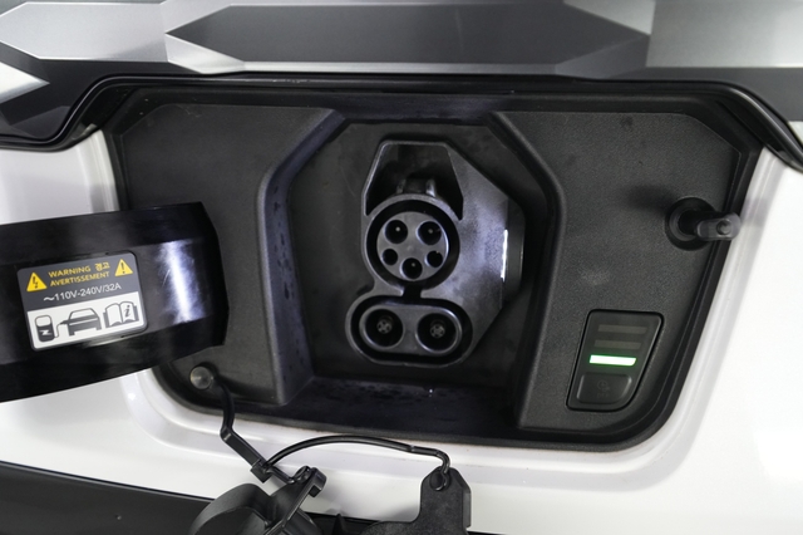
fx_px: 580
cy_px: 268
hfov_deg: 69.4
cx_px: 402
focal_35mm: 26
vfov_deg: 49.5
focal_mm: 26
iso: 4000
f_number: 4
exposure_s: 1/160
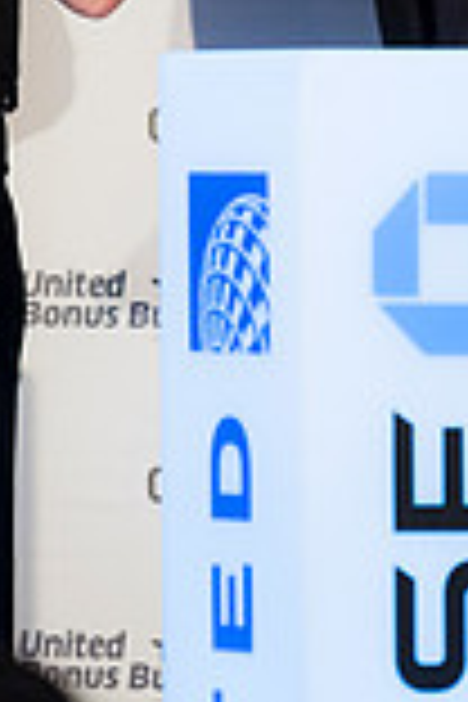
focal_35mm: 651
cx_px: -117
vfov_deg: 3.2
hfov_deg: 2.1
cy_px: -194
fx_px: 12694
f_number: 2.8
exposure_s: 1/160
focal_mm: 150
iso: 900
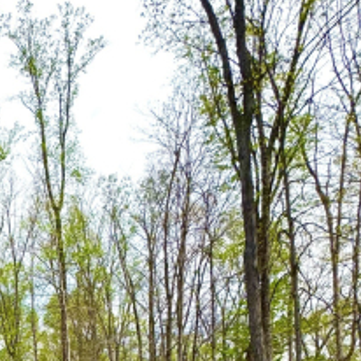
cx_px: -44
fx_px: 472
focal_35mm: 40
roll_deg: +3.4
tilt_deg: +0.6
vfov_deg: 31.7
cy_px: 474
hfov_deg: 35.3
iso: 40
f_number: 2.2
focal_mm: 2.22
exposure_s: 1/1277
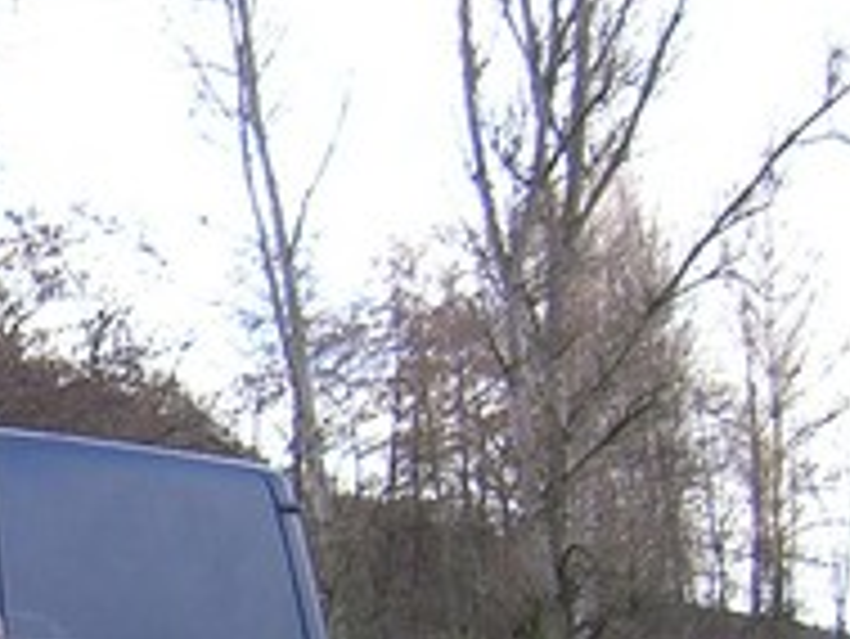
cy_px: 864
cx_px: -409
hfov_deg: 16.2
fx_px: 2727
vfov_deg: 12.9
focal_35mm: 111
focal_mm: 5.4
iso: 50
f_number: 2.8
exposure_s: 1/152
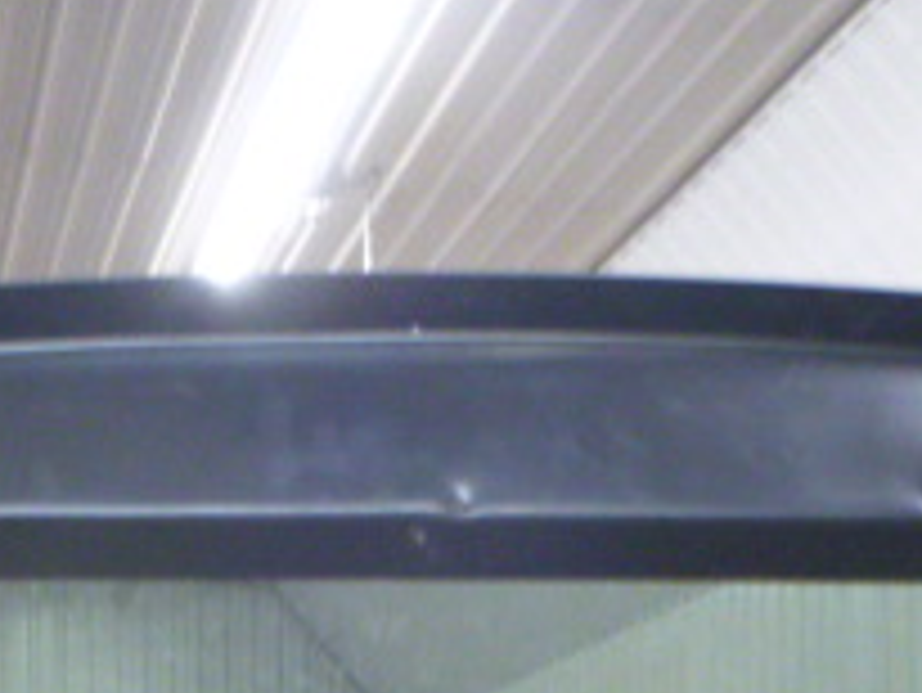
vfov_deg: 17.5
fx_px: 2079
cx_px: 535
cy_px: 945
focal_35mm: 78
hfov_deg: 25.0
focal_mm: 4.5
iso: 400
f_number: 3.9
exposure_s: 1/15
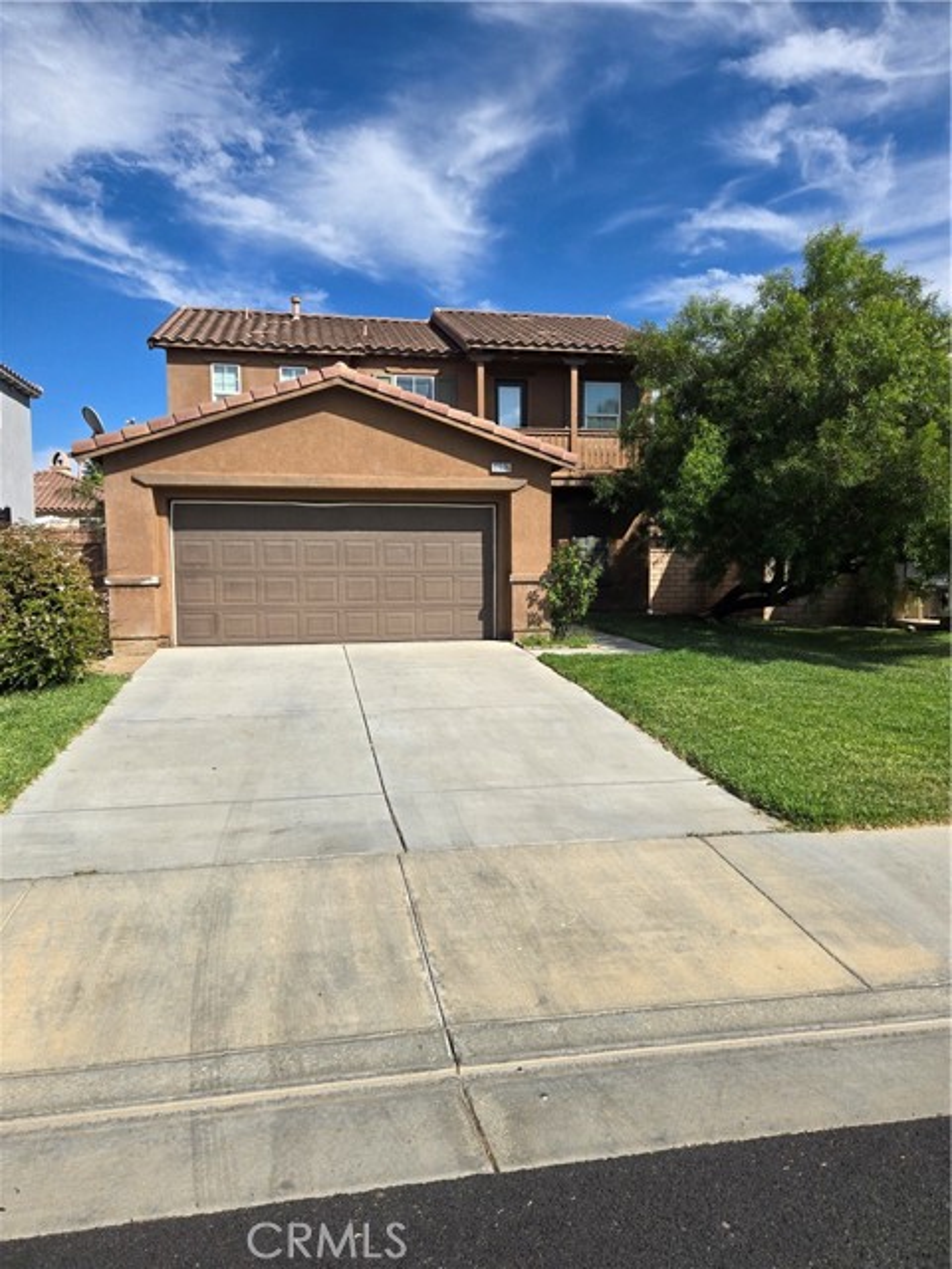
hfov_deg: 58.9
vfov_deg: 73.9
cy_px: 634
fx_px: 843
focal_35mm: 23
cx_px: 476
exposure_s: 1/2572
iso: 25
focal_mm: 5.4
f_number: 1.8
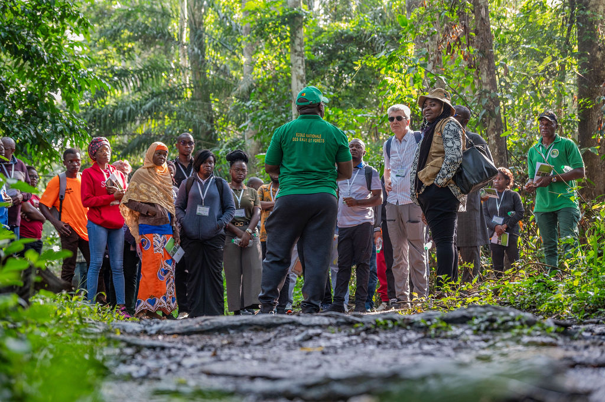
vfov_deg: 21.2
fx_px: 1075
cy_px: 201
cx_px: 302
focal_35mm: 64
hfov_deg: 31.4
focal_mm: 64
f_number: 4
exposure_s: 1/125
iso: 1400
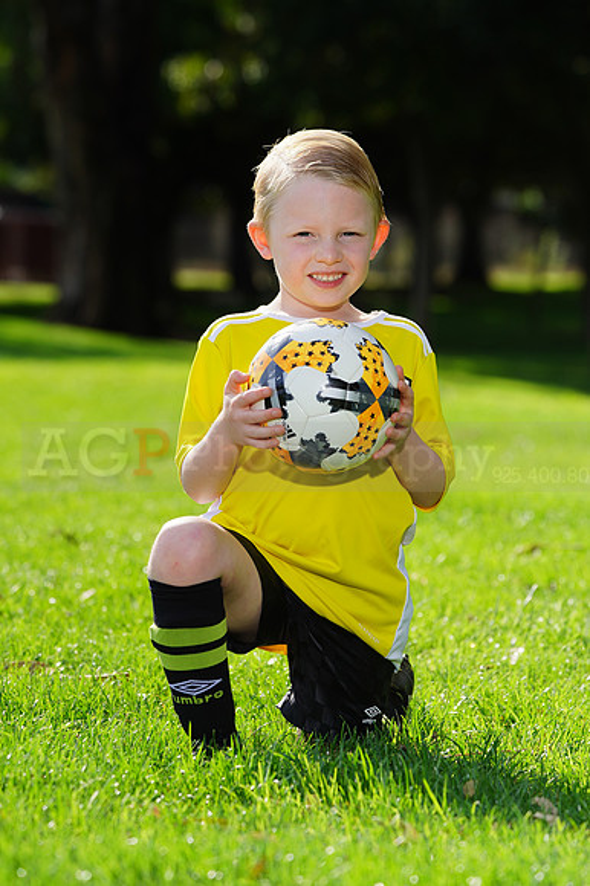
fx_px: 4996
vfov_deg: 10.1
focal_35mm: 203
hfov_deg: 6.8
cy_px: 443
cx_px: 295
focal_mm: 203
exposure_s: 1/200
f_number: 8
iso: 100
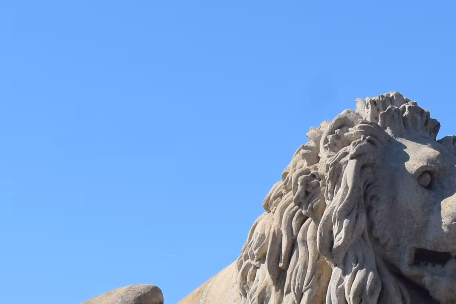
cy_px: 419
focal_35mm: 184
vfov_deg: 7.4
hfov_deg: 11.2
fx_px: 2332
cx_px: 174
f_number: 10
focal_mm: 29
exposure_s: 1/400
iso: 200
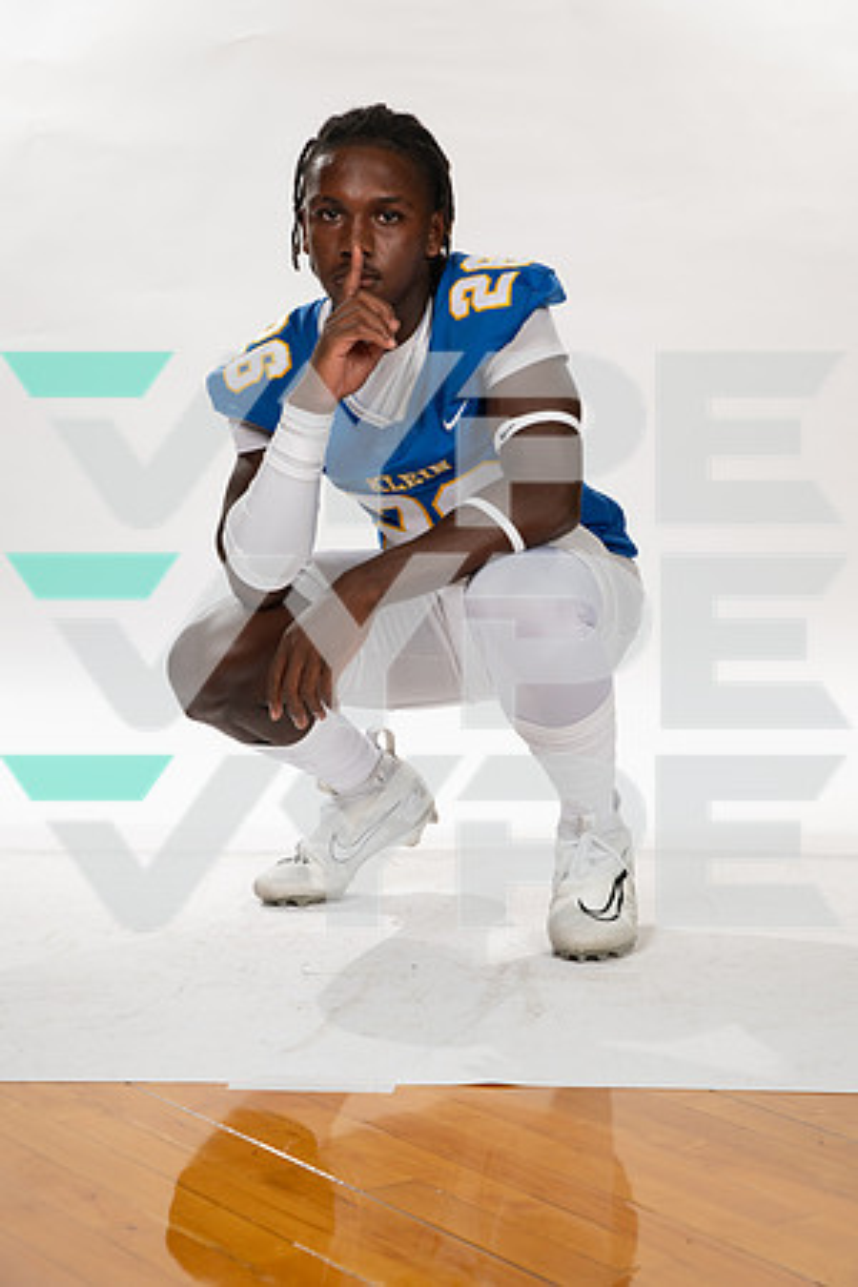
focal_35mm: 70
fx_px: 2502
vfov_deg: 28.8
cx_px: 429
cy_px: 644
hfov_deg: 19.5
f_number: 7.1
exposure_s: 1/320
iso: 800
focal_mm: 70
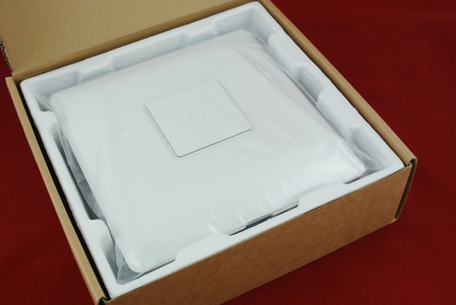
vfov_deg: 27.6
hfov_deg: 40.3
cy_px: 152
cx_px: 228
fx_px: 621
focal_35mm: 49
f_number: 4
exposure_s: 1/30
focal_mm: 18.5
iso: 800
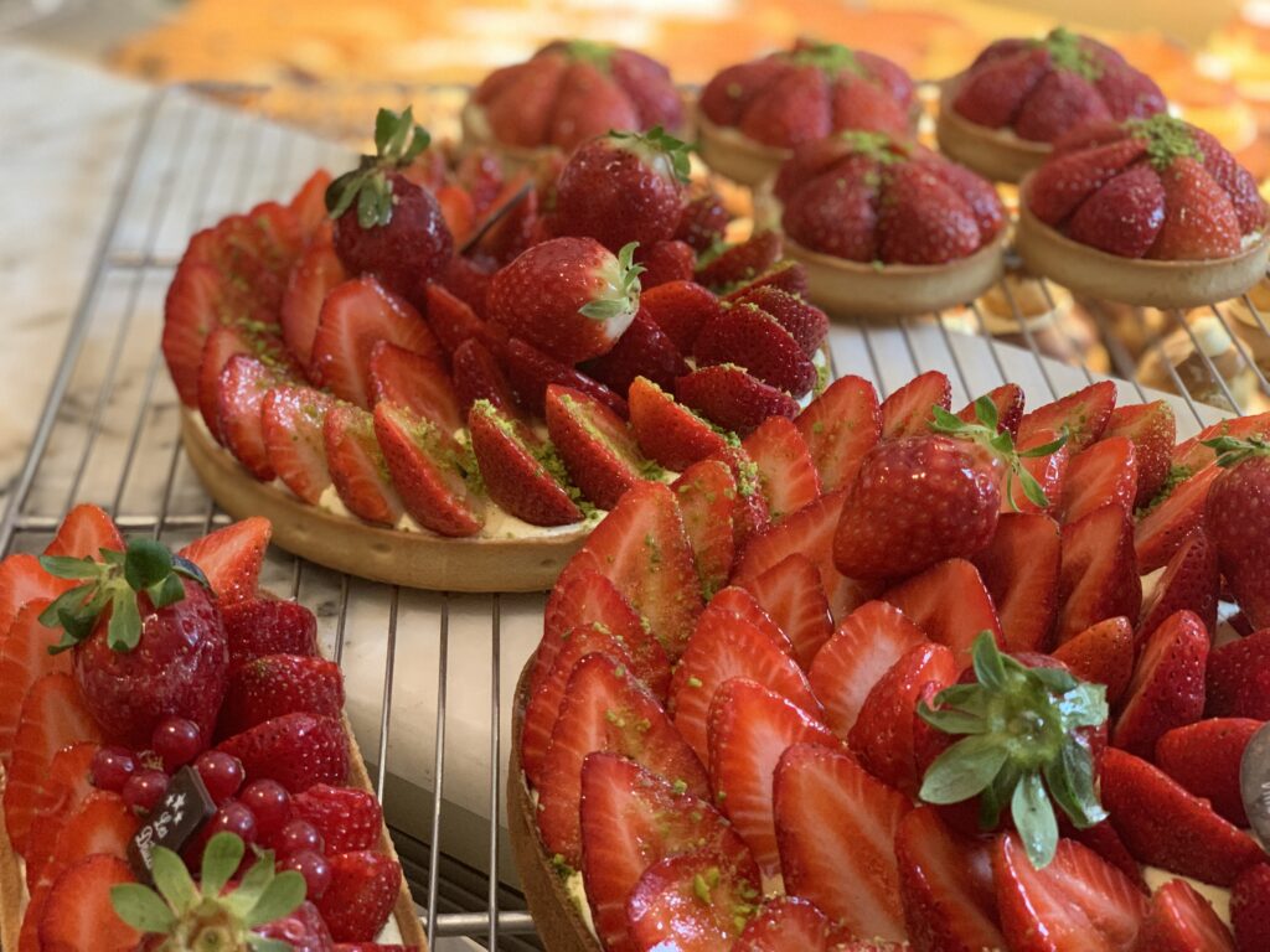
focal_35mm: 52
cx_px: 635
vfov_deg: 28.0
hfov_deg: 36.8
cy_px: 476
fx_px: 1908
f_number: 2.4
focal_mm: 6
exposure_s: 1/50
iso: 320
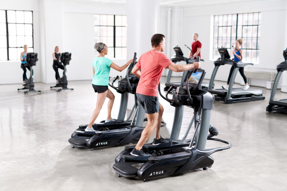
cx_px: 144
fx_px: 399
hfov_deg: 39.6
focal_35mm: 50
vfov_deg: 27.0
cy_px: 96
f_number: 2.2
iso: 250
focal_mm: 50
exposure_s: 1/250
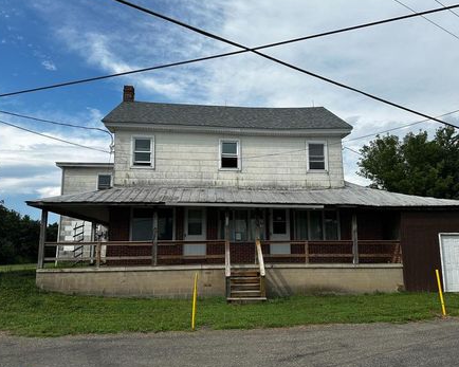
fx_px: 367
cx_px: 250
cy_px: 190
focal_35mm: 27
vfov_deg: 53.2
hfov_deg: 64.0
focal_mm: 6.86
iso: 80
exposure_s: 1/5525
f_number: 1.78
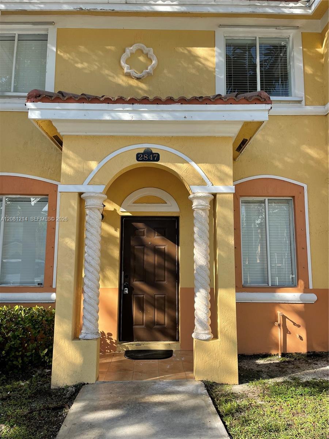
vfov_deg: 67.3
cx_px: 164
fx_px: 329
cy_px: 220
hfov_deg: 53.1
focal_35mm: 26
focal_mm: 4.2
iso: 32
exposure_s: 1/1043
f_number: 1.6
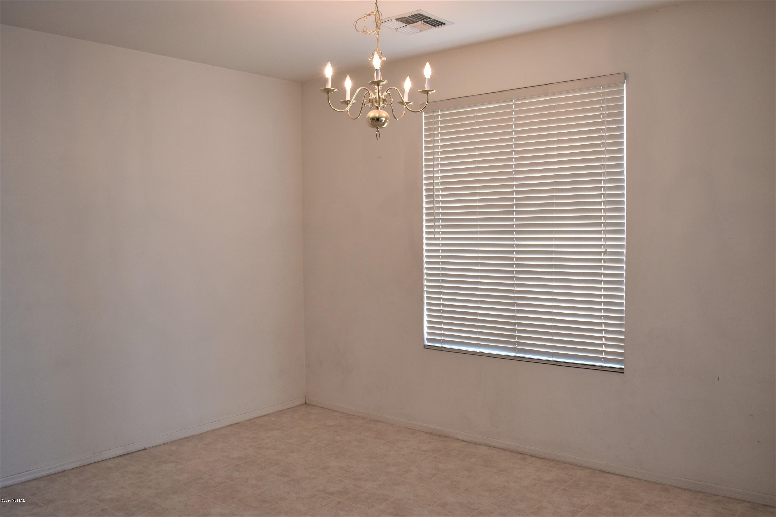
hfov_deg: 61.9
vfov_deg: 43.6
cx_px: 388
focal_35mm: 30
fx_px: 647
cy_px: 258
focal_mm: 20
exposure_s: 1/100
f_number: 5
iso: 400
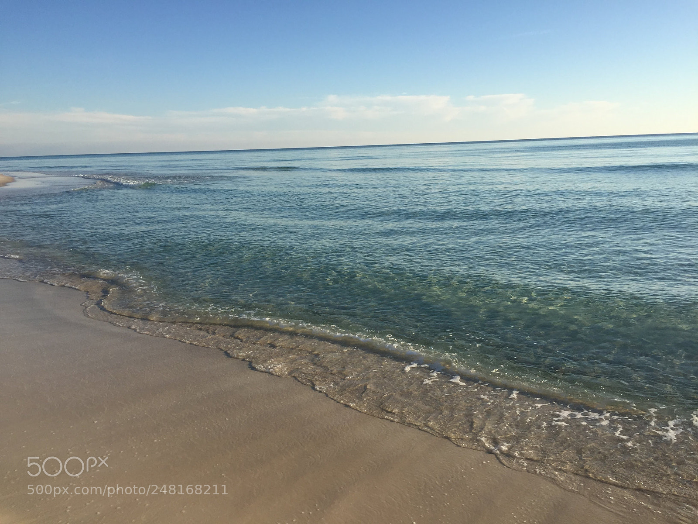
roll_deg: +2.3
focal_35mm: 29
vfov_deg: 48.2
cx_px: 349
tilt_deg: -11.7
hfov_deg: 61.7
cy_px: 262
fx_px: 585
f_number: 2.2
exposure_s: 1/1883
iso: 32
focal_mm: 4.15
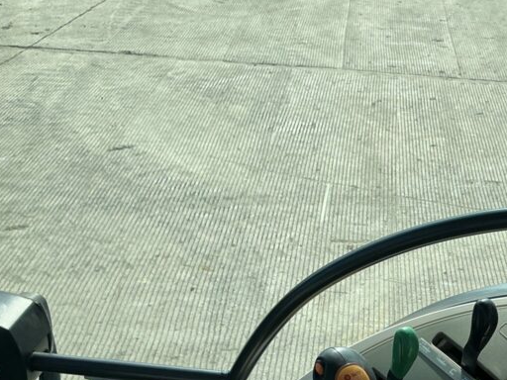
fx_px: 820
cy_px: 362
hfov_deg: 32.1
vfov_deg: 25.1
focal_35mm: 56
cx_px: 484
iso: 25
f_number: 1.8
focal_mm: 3
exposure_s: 1/1015
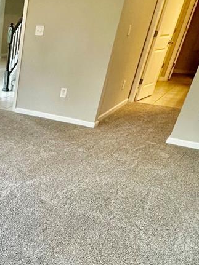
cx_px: -52
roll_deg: -0.3
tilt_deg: -30.6
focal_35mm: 39
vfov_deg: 46.4
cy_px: 195
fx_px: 299
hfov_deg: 30.1
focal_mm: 2.22
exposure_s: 1/120
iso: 160
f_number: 2.2
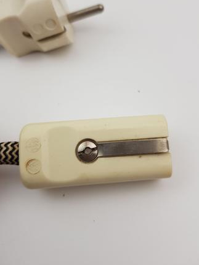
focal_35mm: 29
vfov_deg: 61.6
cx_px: 91
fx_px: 222
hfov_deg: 48.2
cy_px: 123
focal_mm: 4.2
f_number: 1.7
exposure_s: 1/385
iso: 40
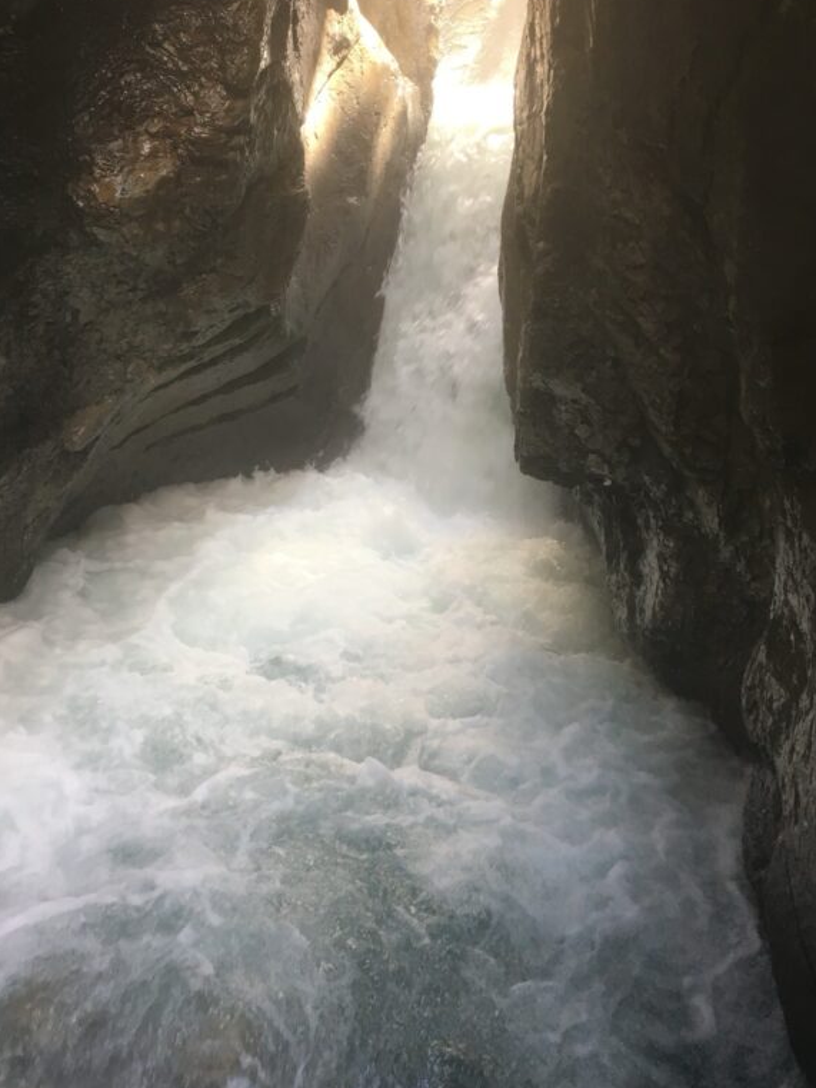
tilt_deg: -16.1
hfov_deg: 36.8
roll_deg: -3.4
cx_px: 383
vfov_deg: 47.7
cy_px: 459
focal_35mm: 39
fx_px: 1225
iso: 25
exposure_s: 1/33
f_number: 2.2
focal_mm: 4.15
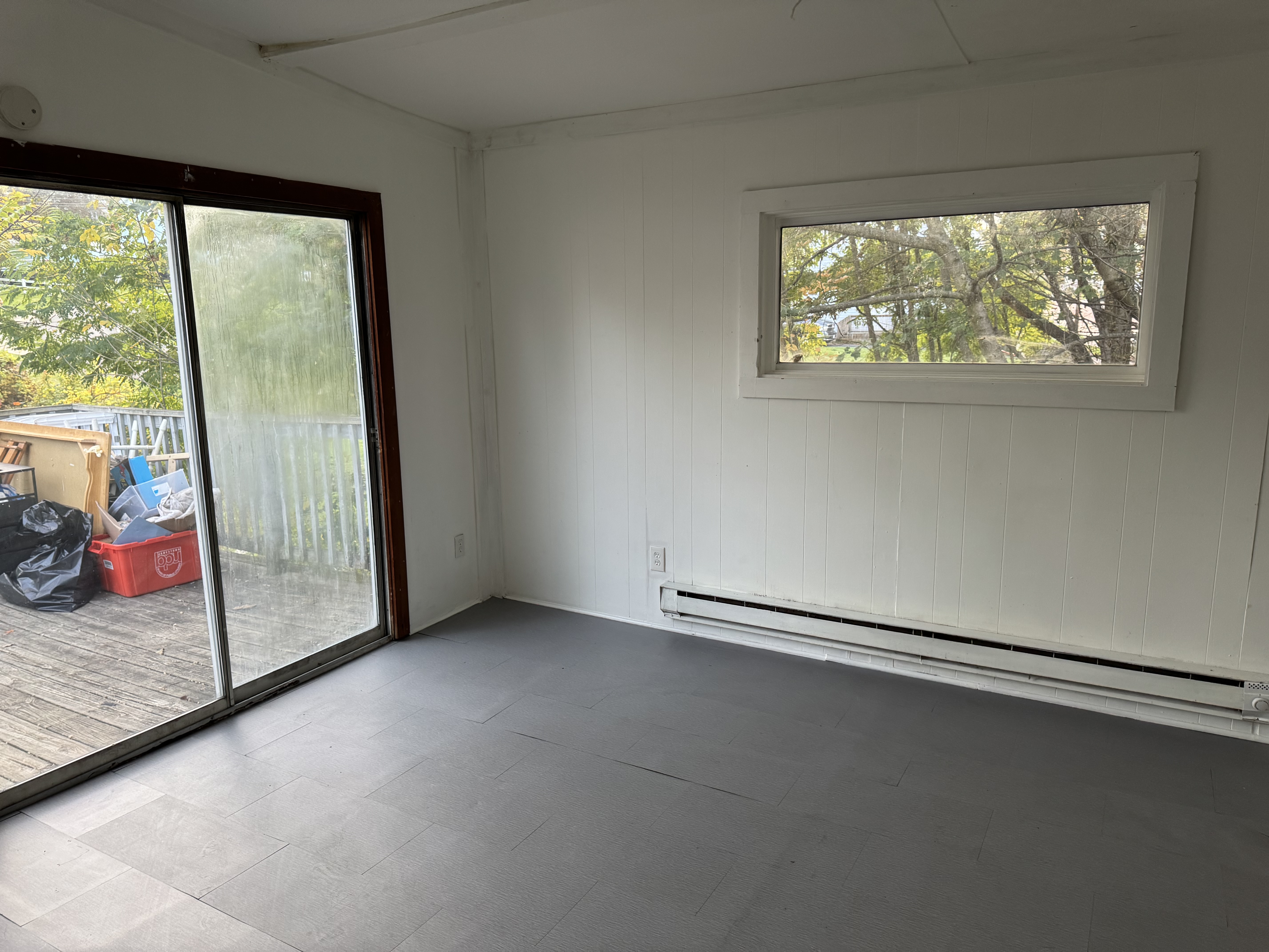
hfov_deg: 71.6
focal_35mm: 24
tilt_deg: -10.8
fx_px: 880
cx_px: 634
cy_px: 476
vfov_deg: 56.8
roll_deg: +1.3
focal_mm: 6.76
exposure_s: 1/89
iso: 200
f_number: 1.78
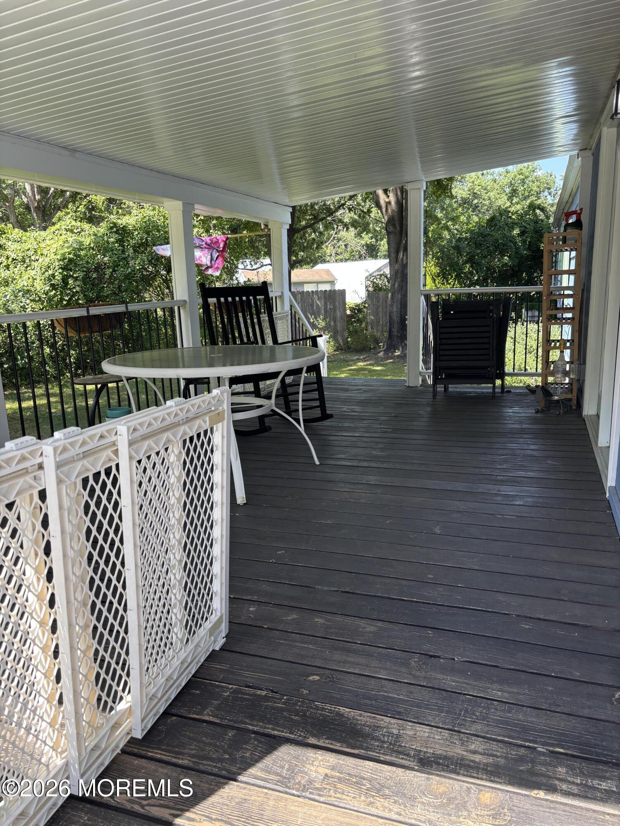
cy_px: 413
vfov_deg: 67.3
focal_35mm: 26
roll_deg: +3.1
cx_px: 310
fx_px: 621
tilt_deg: -10.5
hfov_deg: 53.1
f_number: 1.6
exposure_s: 1/390
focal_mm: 5.96
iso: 50
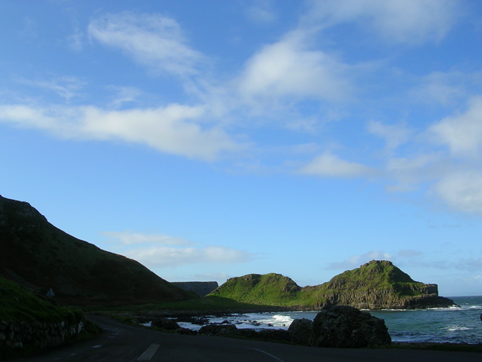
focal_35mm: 38
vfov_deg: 37.7
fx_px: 529
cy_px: 181
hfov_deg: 49.0
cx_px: 241
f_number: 5.6
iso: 50
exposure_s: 1/262
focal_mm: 5.8
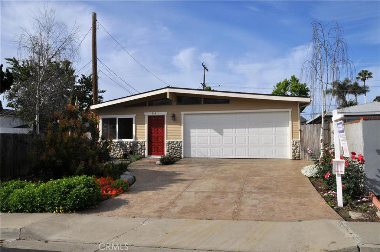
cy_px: 126
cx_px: 190
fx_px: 316
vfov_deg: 43.5
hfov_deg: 62.0
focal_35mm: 30
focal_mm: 20
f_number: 18
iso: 200
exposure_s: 1/200
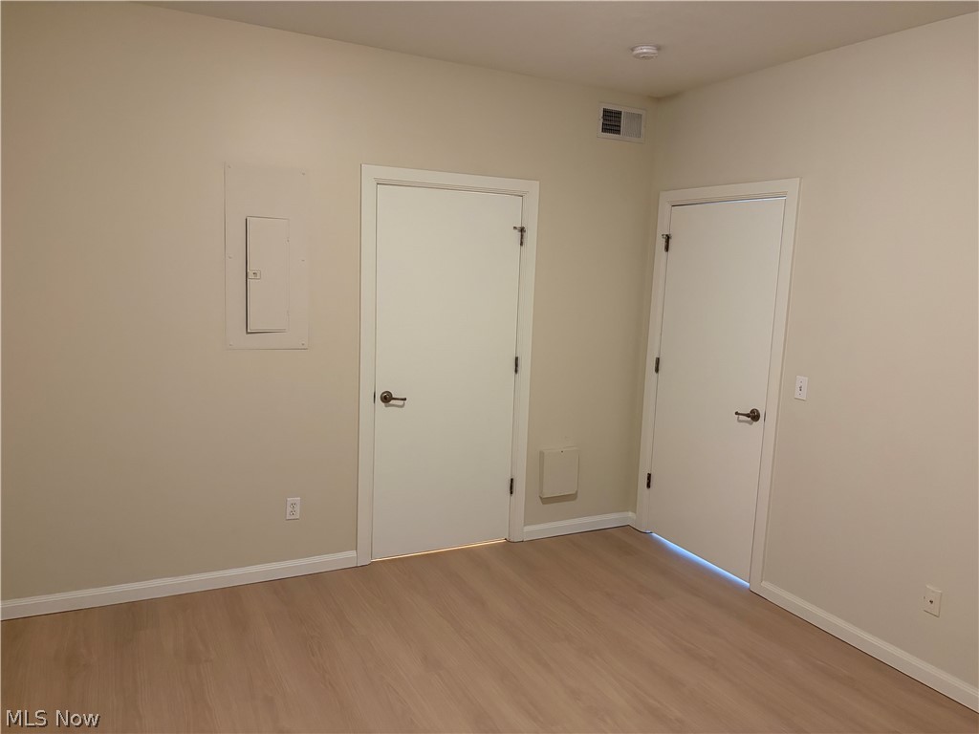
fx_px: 735
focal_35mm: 26
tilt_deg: -7.3
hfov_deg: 67.3
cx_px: 490
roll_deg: -2.3
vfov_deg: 53.1
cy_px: 367
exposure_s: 1/60
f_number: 1.6
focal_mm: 5.96
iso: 320
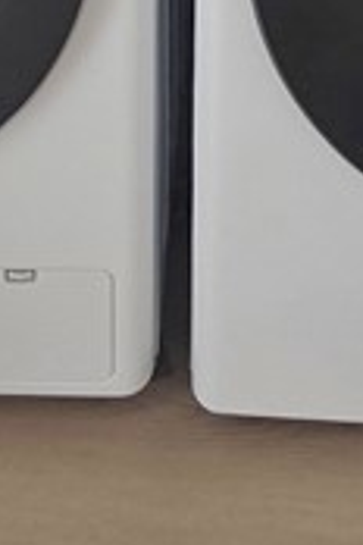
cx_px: 238
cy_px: -908
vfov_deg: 11.2
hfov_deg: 9.7
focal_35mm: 141
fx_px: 2132
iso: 320
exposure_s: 1/120
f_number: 1.7
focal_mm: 6.3
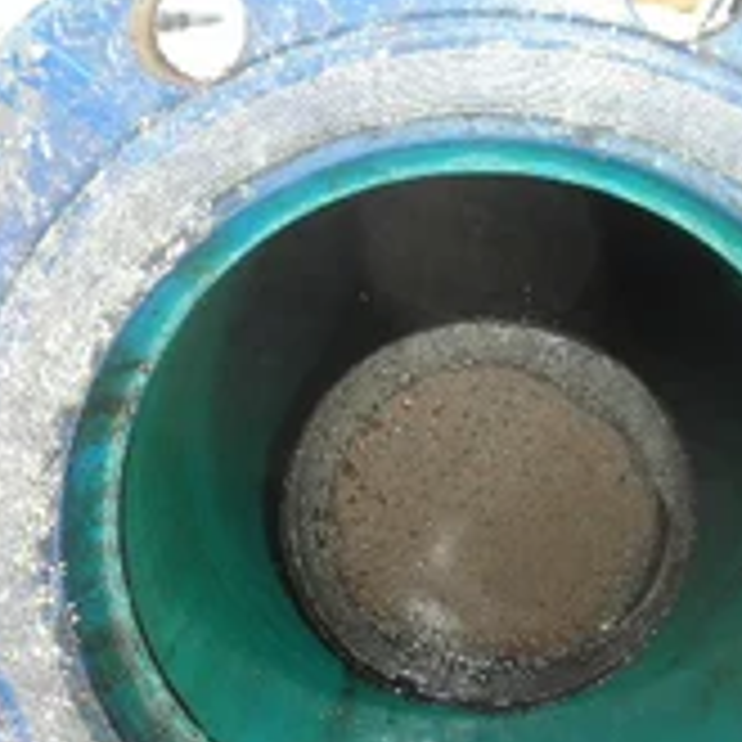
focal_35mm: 60
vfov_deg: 28.5
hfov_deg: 28.6
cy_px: 445
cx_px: 391
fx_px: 1455
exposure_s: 1/160
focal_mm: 5
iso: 64
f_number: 3
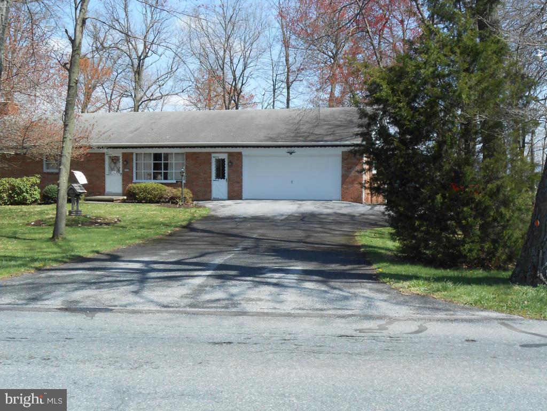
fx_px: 695
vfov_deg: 32.9
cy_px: 206
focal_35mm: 44
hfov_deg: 42.9
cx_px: 274
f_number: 4.5
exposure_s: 1/320
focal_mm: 7.8
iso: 80
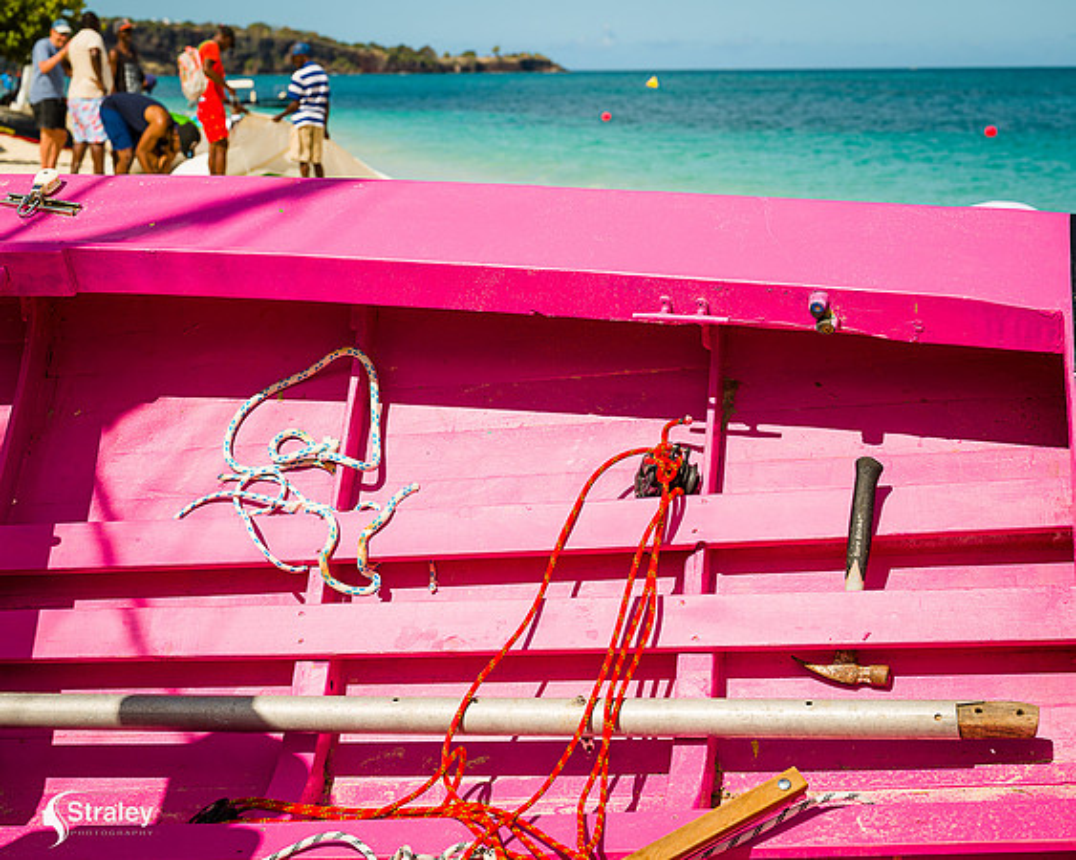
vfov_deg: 23.1
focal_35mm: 66
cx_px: 538
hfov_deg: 28.7
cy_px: 430
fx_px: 2101
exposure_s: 1/320
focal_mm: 57
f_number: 6.3
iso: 64
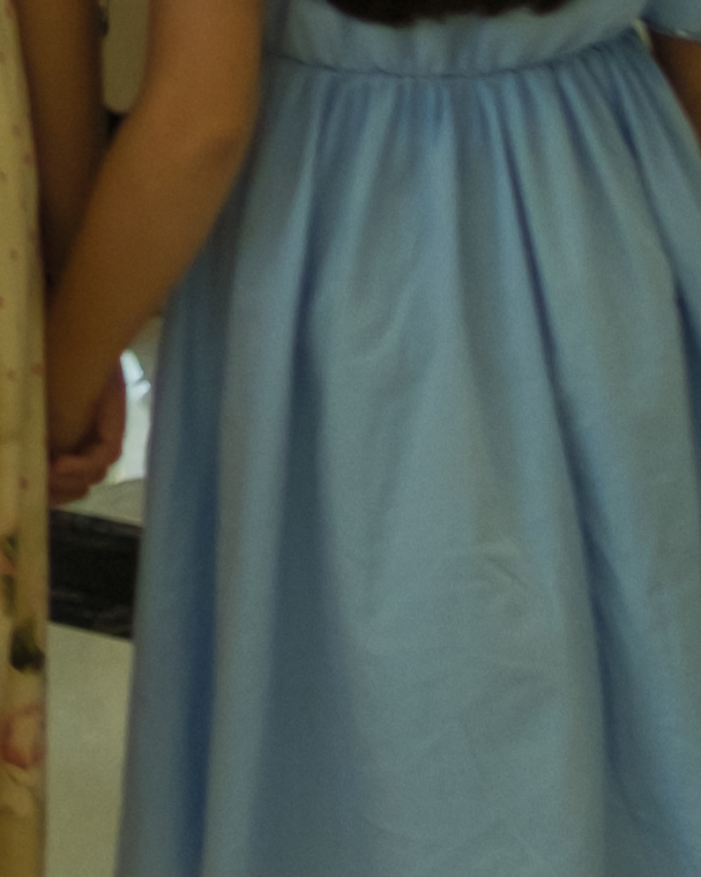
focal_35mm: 270
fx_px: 7003
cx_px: -1498
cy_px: -852
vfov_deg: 6.9
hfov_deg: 5.4
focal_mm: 23
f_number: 1.4
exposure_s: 1/200
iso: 400
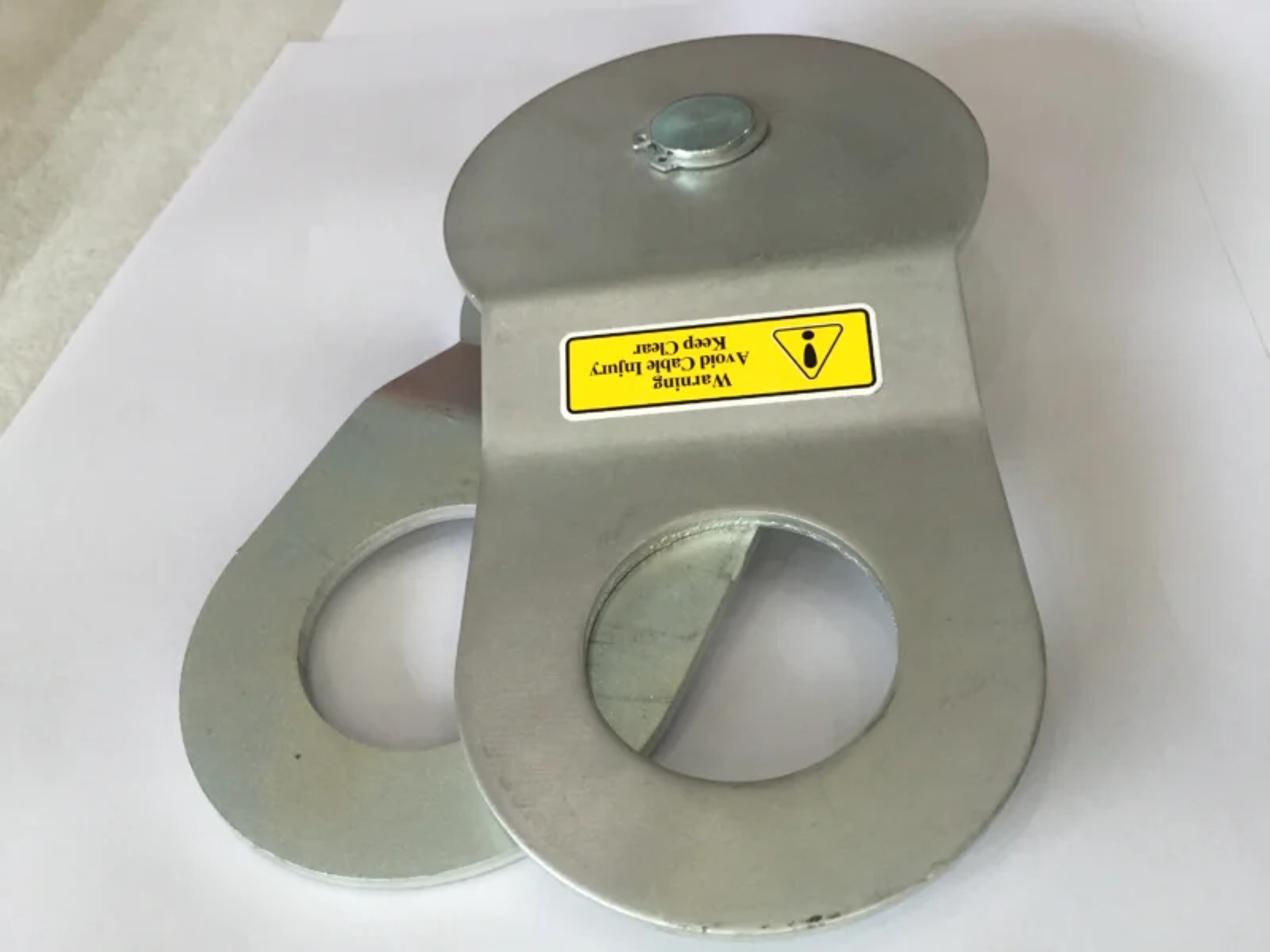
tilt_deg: -47.5
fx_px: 1064
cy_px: 476
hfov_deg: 61.7
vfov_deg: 48.2
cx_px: 635
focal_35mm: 29
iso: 160
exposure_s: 1/33
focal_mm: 4.15
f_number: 2.2
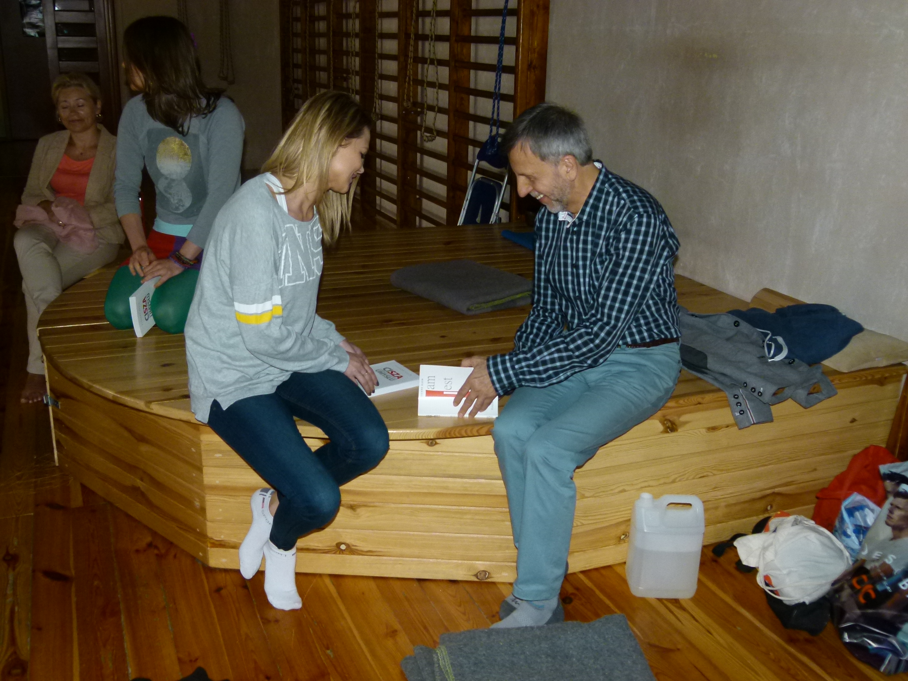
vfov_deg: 41.8
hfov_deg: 54.0
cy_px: 340
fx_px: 892
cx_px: 454
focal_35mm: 34
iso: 250
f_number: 3
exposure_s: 1/30
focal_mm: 6.1
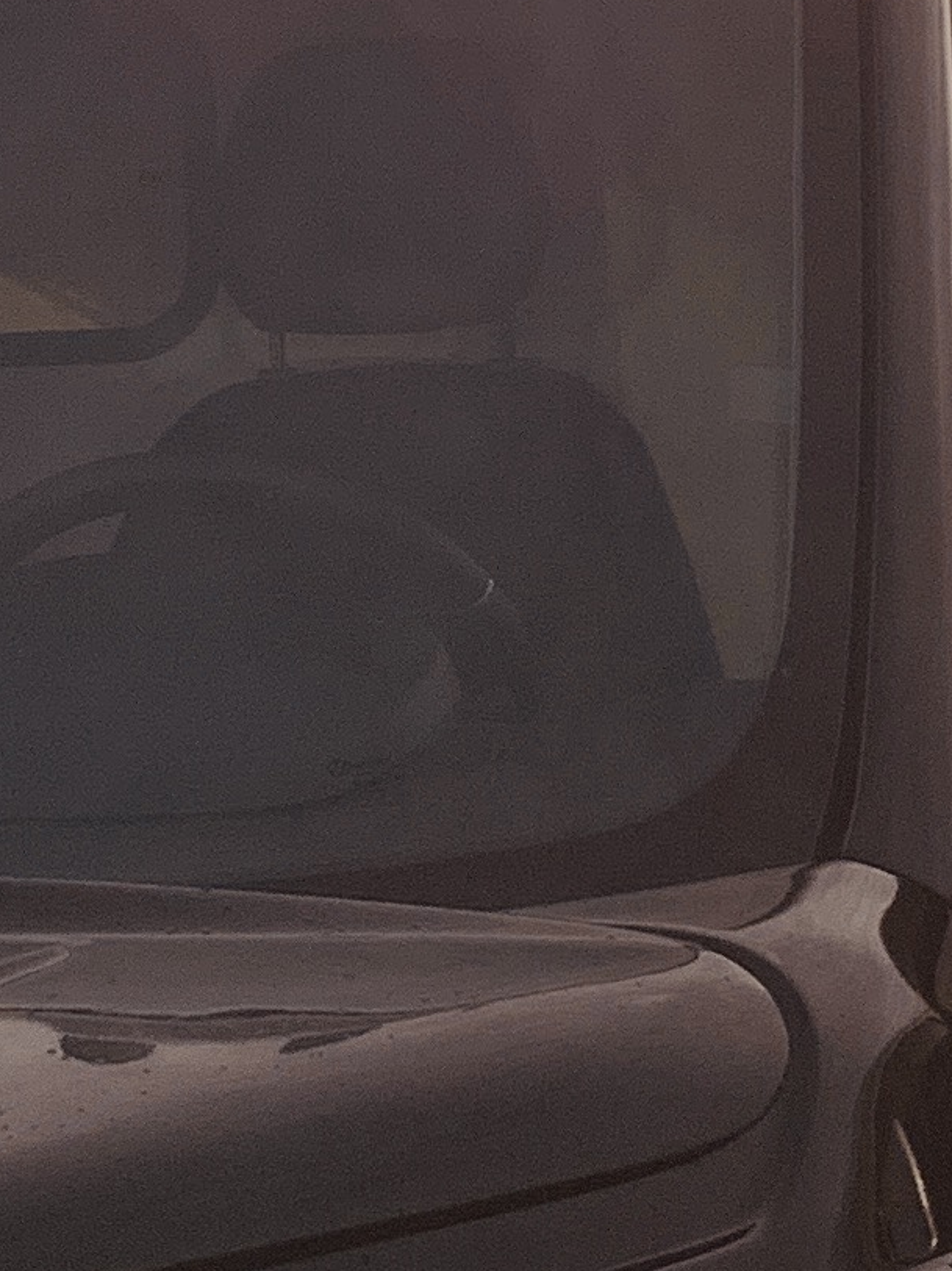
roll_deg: +3.0
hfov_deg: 11.2
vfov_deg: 15.2
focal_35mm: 129
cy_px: 252
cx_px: -247
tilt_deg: +1.4
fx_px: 4734
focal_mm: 4.25
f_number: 1.8
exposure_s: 1/9524
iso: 25
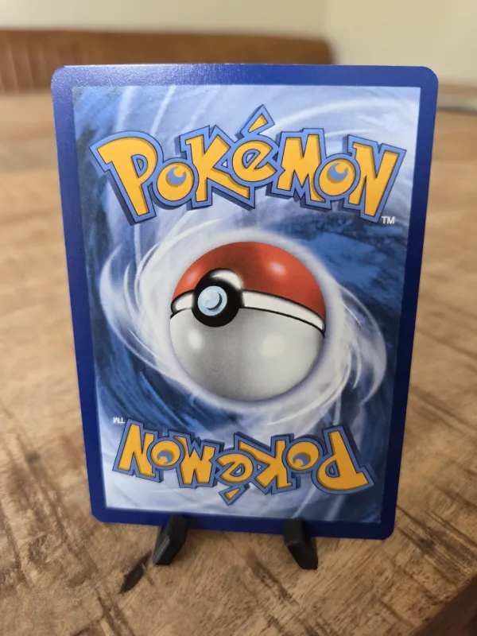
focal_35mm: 23
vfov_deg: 73.9
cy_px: 318
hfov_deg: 58.9
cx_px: 238
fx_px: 423
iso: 800
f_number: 1.8
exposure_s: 1/100
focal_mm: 5.4
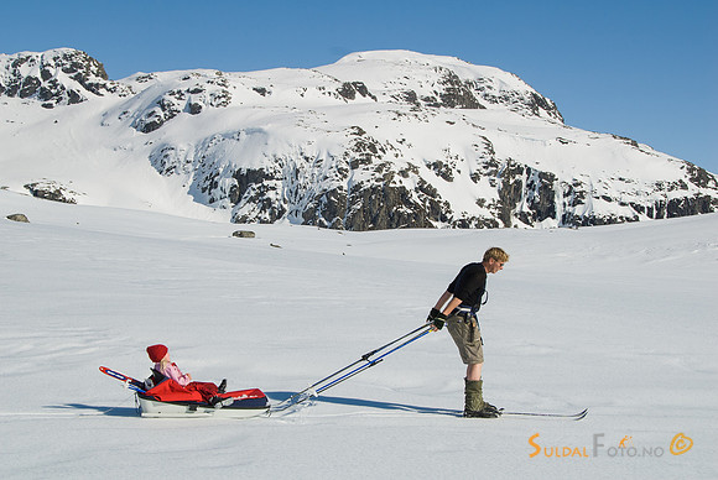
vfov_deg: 22.0
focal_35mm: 62
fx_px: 1233
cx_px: 359
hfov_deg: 32.5
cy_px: 240
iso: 100
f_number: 9
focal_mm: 40
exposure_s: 1/500
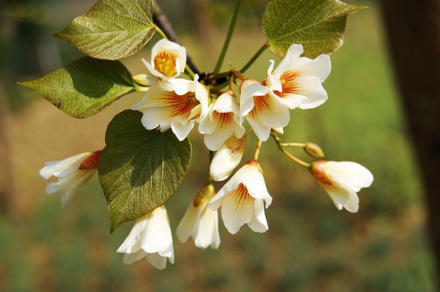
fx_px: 1007
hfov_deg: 24.6
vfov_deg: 16.5
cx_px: 220
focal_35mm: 82
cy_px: 146
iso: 100
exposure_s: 1/800
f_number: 5
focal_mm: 55
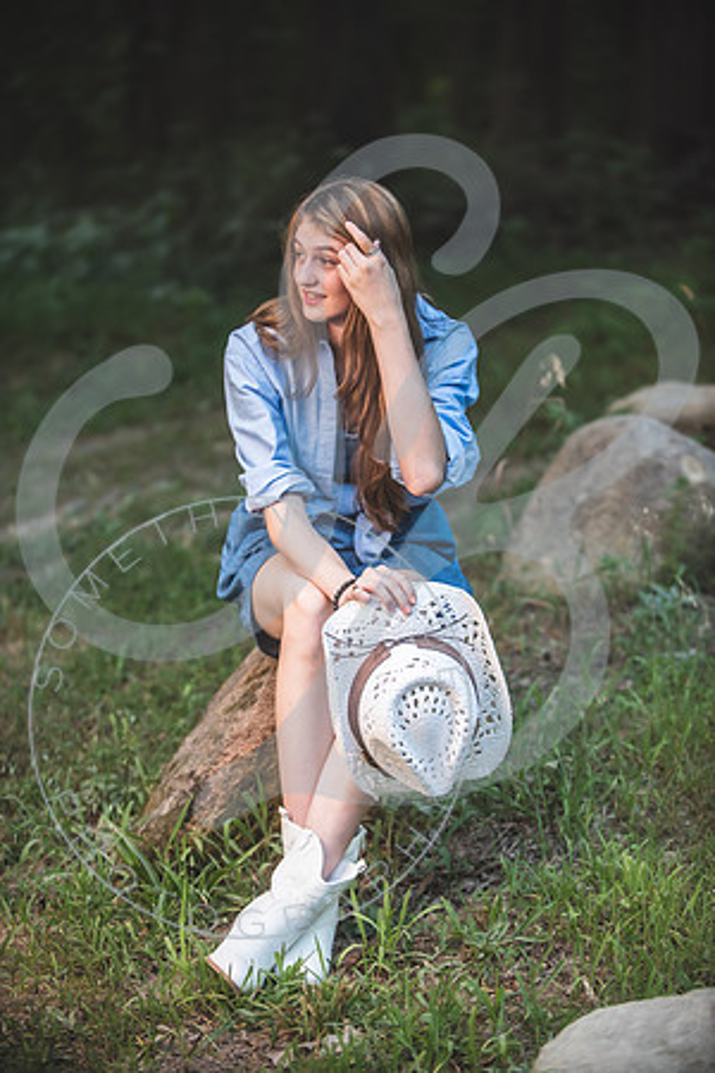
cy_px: 536
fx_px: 2681
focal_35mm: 90
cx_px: 358
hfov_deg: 15.2
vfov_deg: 22.6
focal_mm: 90
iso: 800
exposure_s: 1/400
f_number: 2.8
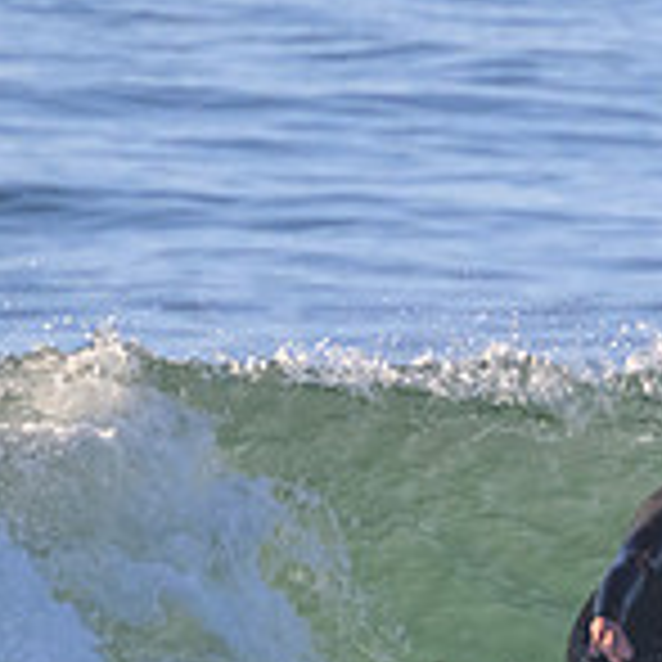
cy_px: 696
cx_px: 896
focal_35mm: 2675
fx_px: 57878
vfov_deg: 0.7
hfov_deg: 0.7
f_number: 11
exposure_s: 1/2000
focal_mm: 800
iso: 3600
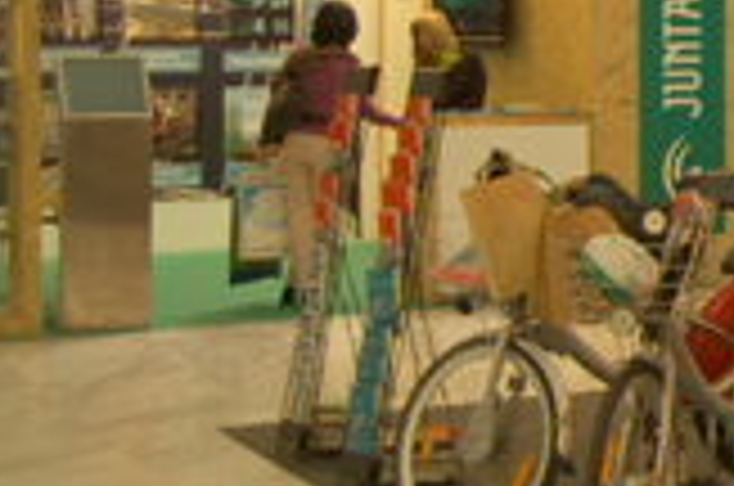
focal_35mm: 107
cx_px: 1135
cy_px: 58
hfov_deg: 17.1
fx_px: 2177
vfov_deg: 12.7
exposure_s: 1/20
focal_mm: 29
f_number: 4
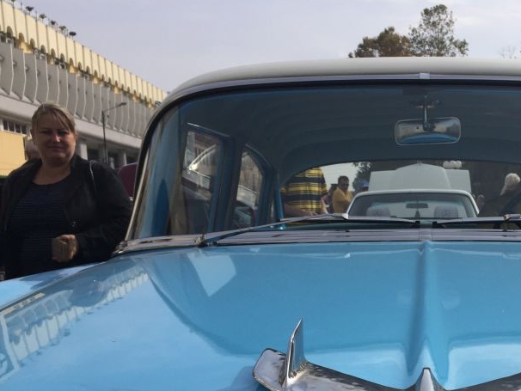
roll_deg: +1.9
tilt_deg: -7.9
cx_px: 438
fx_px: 738
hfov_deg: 37.1
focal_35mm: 49
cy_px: 321
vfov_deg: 28.9
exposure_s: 1/3049
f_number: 2.2
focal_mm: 4.15
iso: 32
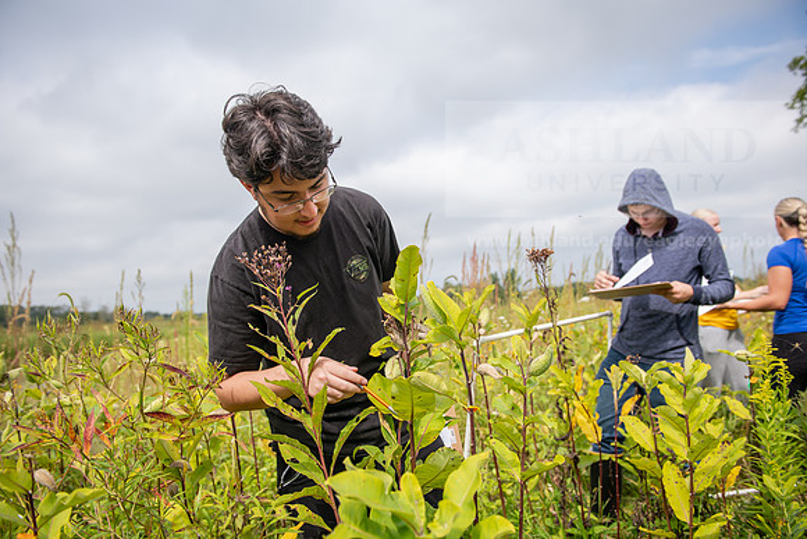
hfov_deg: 67.4
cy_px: 270
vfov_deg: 48.0
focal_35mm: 27
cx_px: 404
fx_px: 605
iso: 64
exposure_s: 1/400
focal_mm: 27
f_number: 3.5
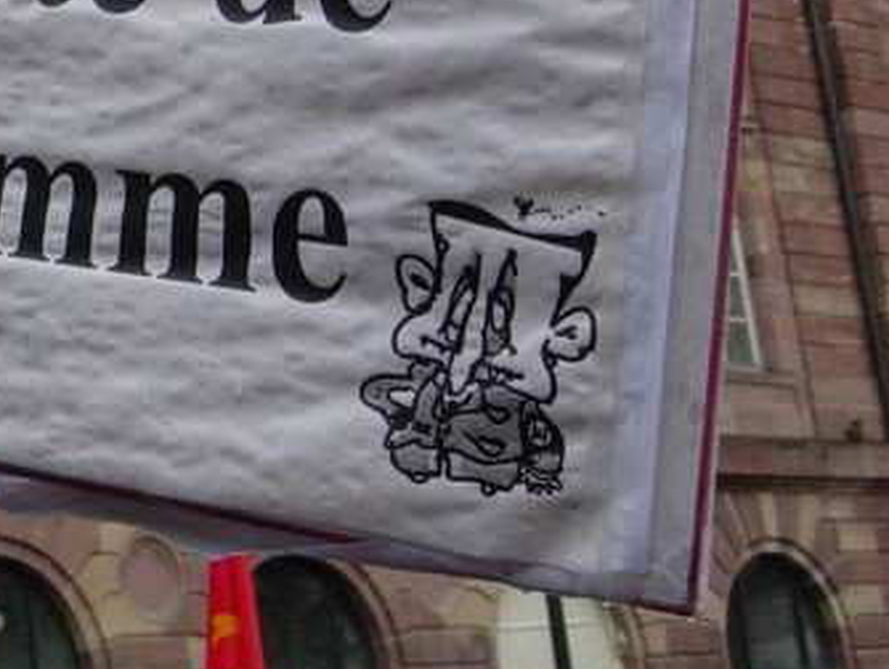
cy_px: 106
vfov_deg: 12.7
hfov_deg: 15.9
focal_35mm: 116
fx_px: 2982
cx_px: -332
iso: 64
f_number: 2.8
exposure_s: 1/166
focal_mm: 7.8
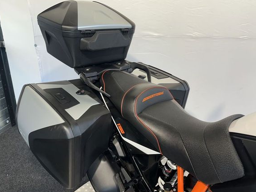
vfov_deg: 51.4
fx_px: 200
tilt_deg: -20.7
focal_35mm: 27
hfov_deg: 65.3
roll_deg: -1.5
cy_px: 98
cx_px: 127
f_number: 1.78
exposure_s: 1/100
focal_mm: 6.86
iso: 100
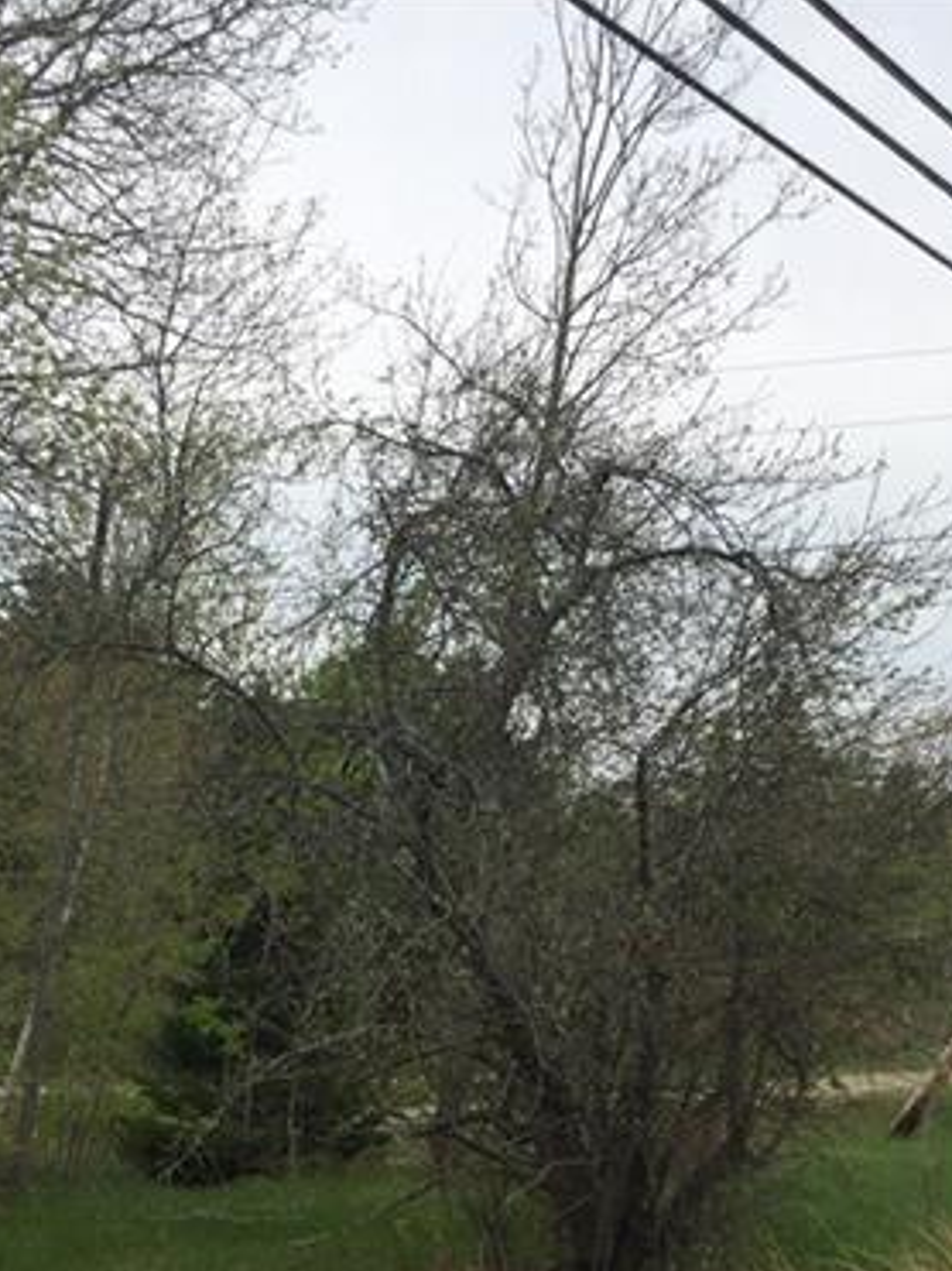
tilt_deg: -11.0
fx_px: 2201
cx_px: 342
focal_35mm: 60
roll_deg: -1.0
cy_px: 1302
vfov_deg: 29.8
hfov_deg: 24.3
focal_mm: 4.15
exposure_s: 1/1099
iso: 32
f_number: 2.2
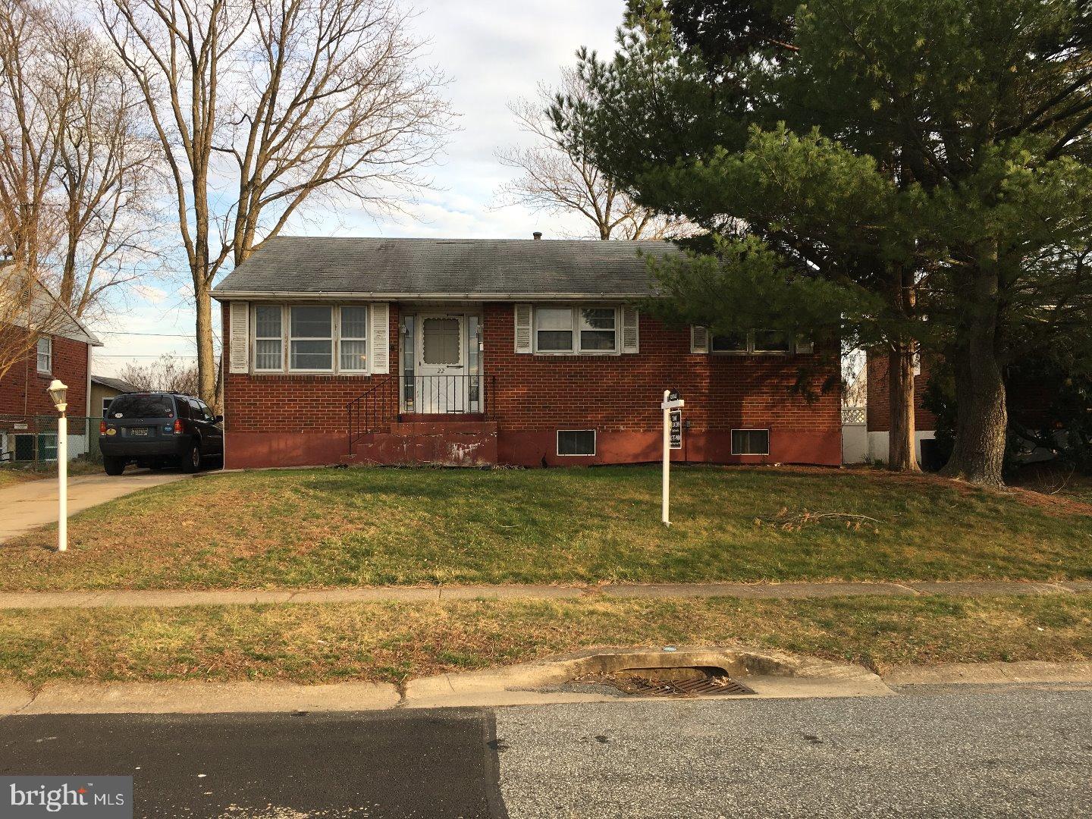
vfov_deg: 48.2
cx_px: 546
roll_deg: -0.2
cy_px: 410
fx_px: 915
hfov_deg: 61.7
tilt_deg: +2.7
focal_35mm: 29
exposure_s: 1/299
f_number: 2.2
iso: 25
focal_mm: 4.15
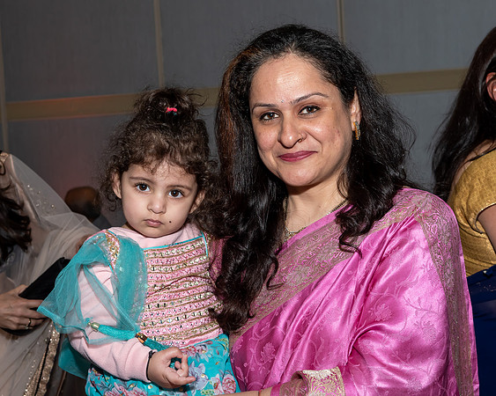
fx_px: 1016
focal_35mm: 69
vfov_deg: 22.1
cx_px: 226
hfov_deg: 27.4
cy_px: 193
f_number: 7.1
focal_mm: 40
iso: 400
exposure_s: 1/250
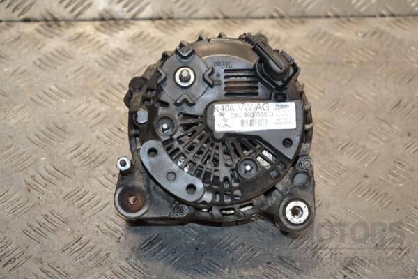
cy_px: 140
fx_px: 1080
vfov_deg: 14.7
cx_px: 209
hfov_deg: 21.9
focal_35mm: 93
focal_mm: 62
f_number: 5.3
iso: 800
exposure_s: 1/200
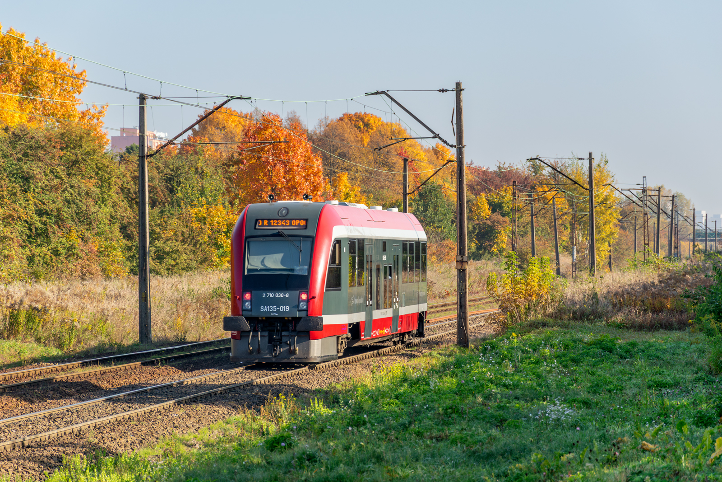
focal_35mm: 158
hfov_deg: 13.0
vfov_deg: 8.7
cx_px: 361
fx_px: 3159
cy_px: 241
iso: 125
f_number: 7.1
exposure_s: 1/320
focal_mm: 105
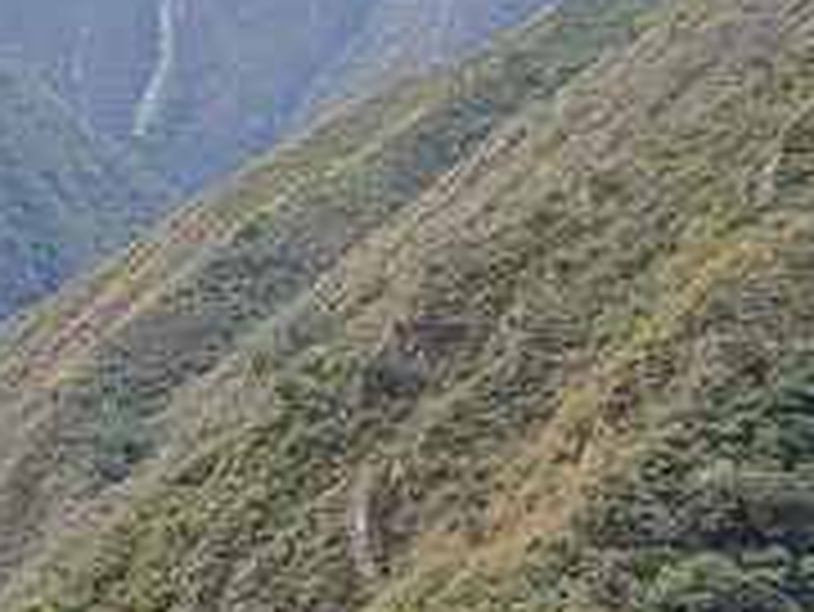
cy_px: 652
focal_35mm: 145
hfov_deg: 12.0
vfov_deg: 10.1
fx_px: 3412
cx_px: -836
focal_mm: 5.58
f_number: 1.8
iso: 50
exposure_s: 1/503
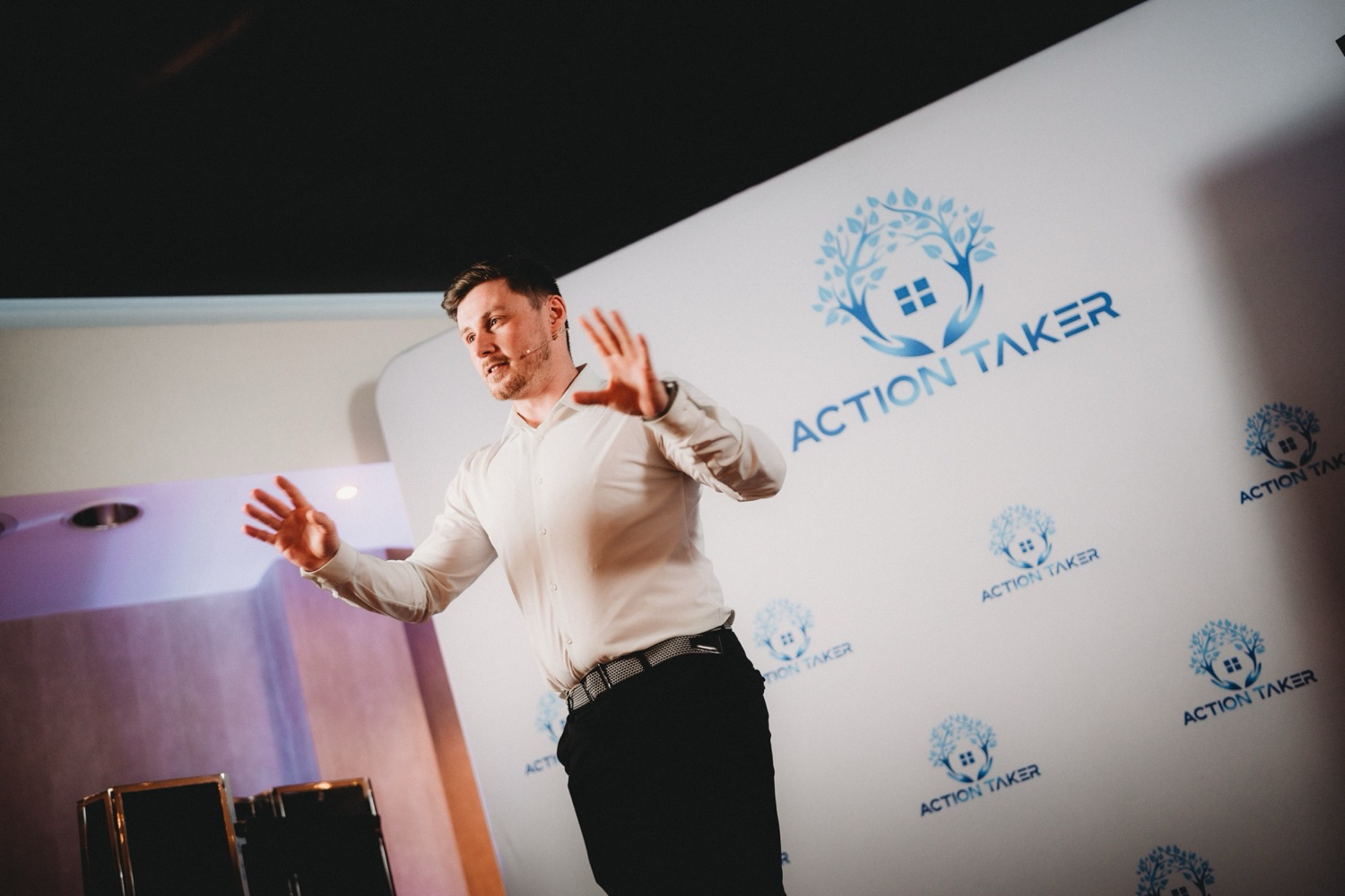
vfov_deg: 37.9
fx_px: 1308
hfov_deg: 54.4
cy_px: 448
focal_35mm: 35
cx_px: 672
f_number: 1.4
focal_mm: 35
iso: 400
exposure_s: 1/200
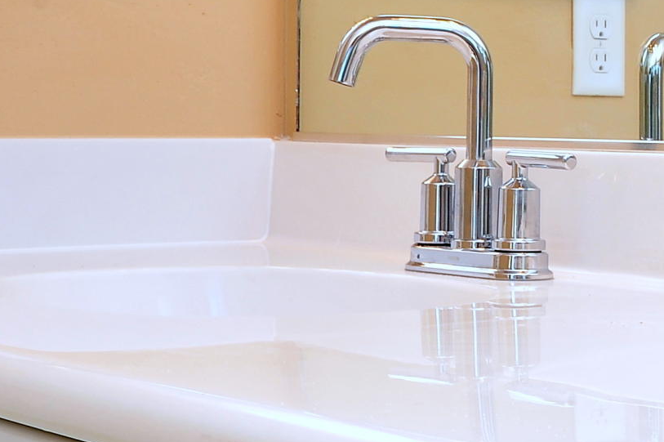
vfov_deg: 14.2
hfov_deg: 19.1
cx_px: 943
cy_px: 190
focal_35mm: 96
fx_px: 1770
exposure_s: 1/50
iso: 640
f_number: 10
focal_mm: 26
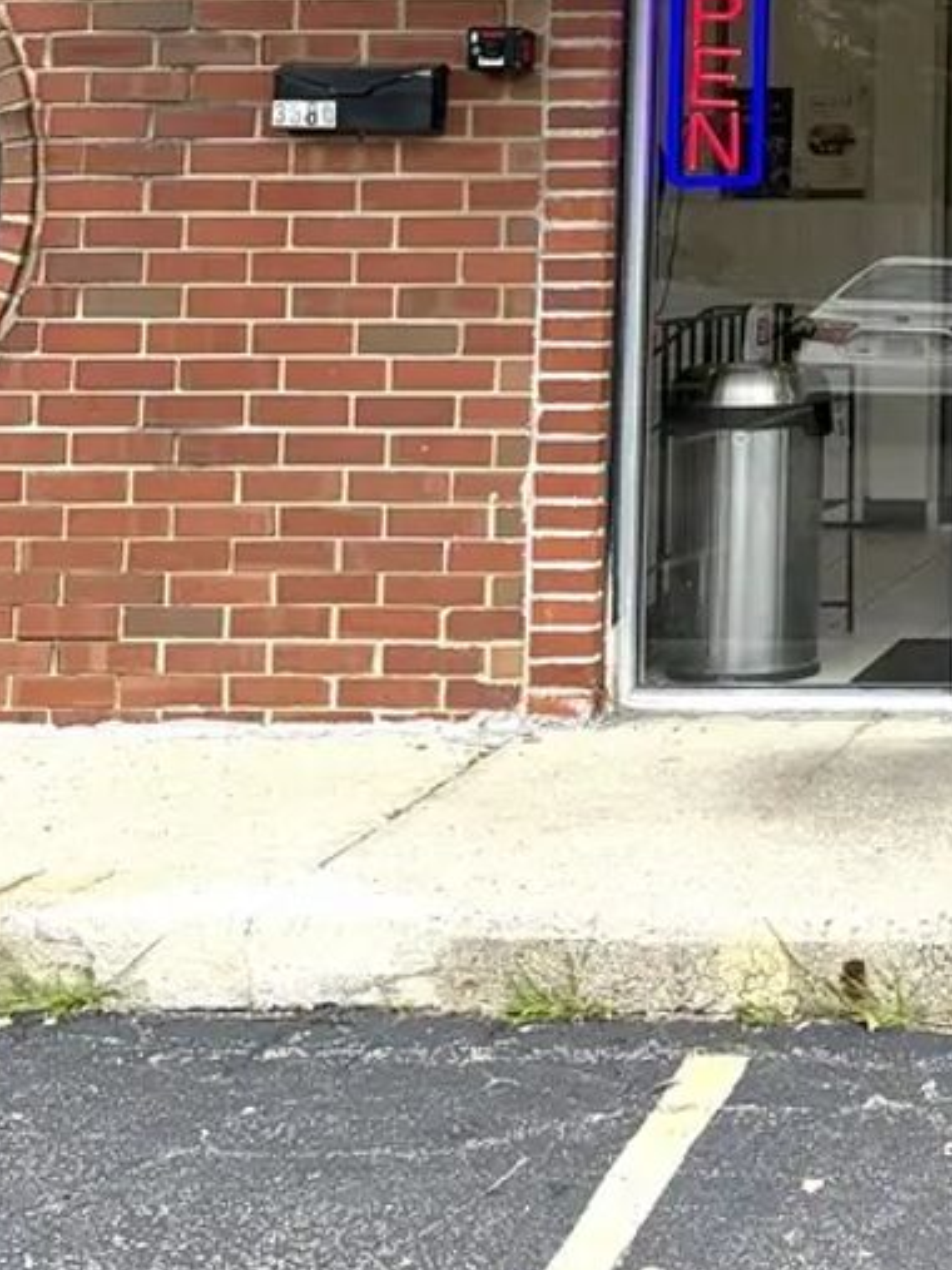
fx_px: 2568
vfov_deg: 26.0
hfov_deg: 19.5
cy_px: -79
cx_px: 1215
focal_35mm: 70
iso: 64
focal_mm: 5.96
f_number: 1.6
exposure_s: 1/1364
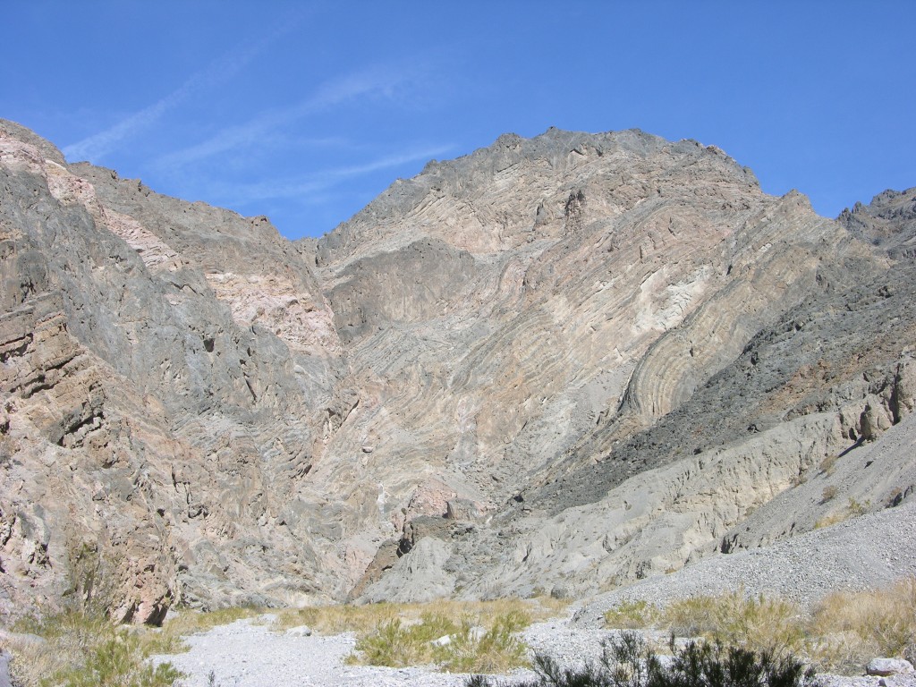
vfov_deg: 31.5
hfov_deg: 41.2
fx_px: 1217
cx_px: 458
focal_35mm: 46
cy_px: 344
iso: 50
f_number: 5.9
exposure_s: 1/233
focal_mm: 11.6
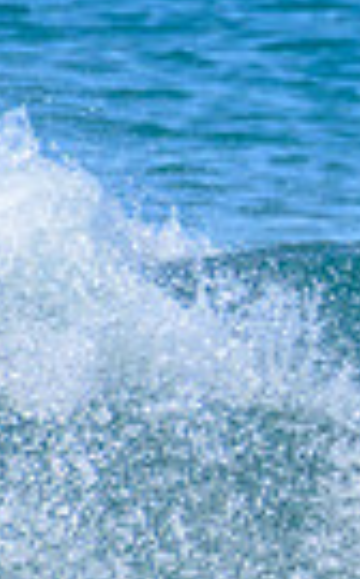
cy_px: 350
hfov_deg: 0.3
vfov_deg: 0.5
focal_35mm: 4375
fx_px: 68899
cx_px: 1217
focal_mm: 1000
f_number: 11
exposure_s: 1/2000
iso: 1800
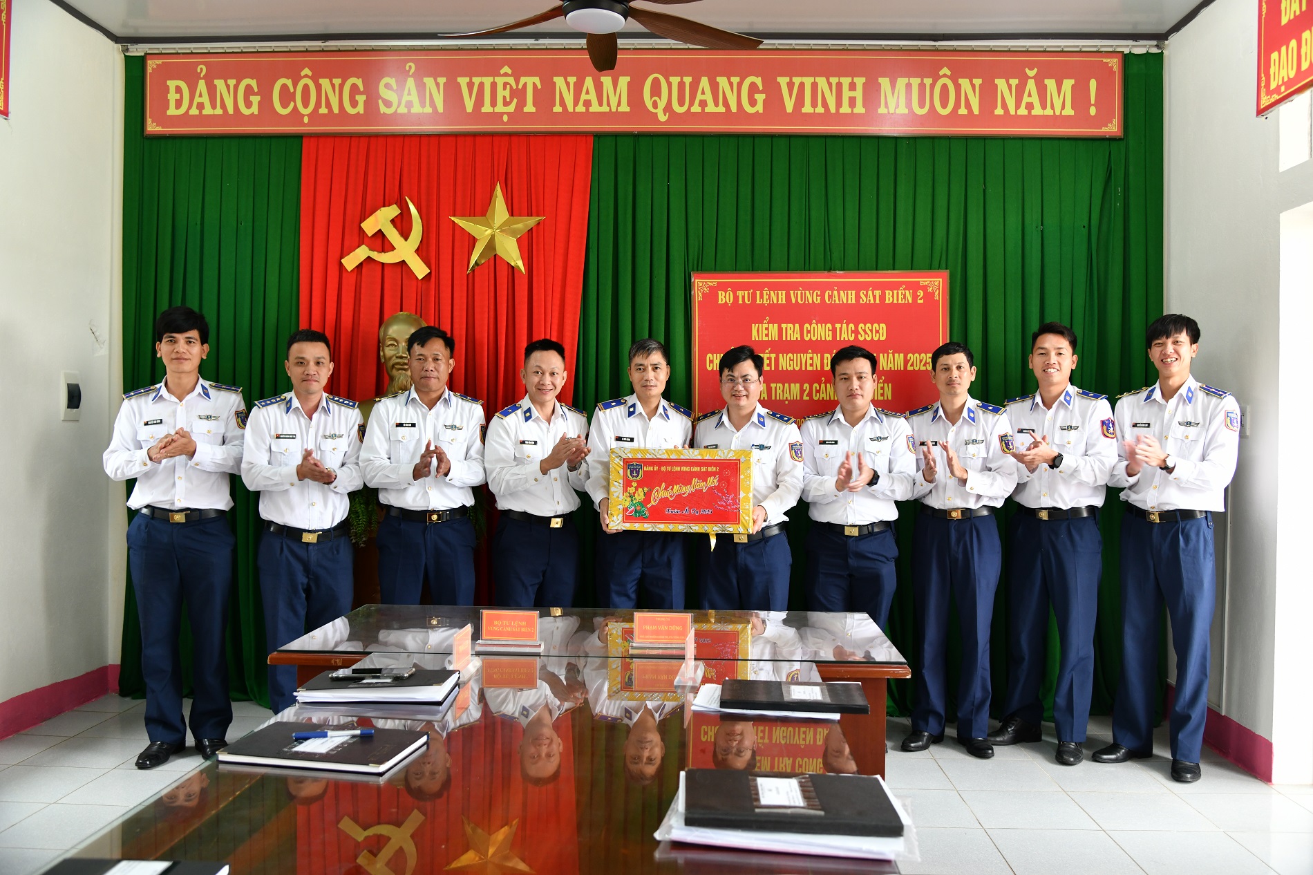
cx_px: 656
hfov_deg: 61.9
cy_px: 438
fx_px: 1094
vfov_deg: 43.6
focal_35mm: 30
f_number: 4.5
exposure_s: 1/50
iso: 800
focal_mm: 30
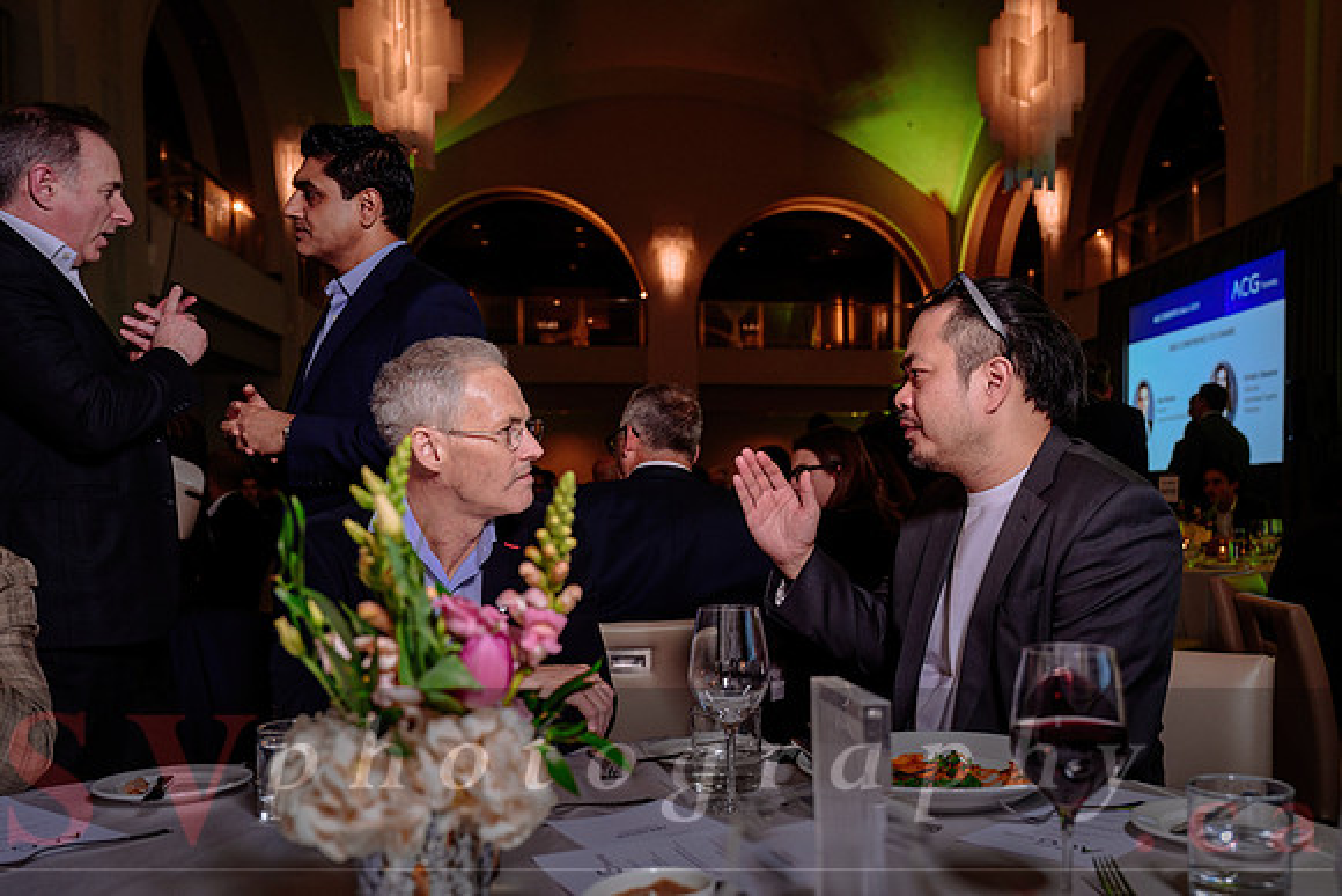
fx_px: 1223
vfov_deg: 40.1
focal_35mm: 33
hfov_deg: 57.1
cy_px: 534
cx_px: 800
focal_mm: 27.5
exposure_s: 1/125
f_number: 3.5
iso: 1000
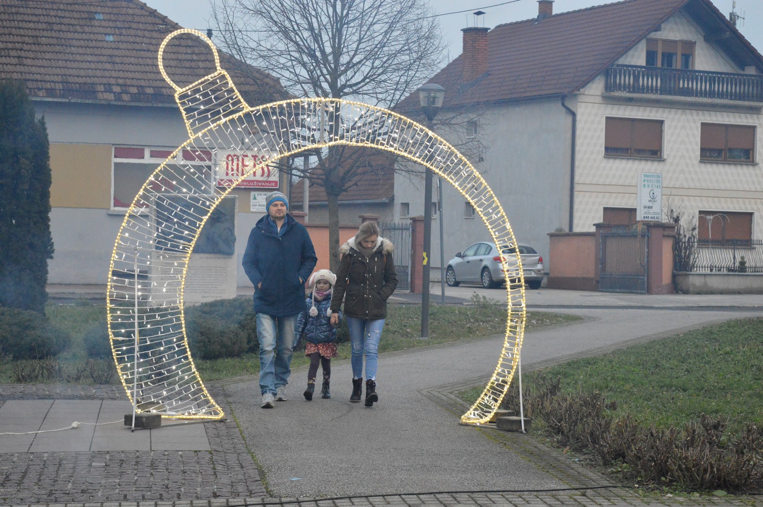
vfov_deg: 16.5
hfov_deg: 24.6
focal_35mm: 82
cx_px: 382
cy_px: 254
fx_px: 1747
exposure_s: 1/400
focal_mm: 55
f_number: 5.6
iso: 3200
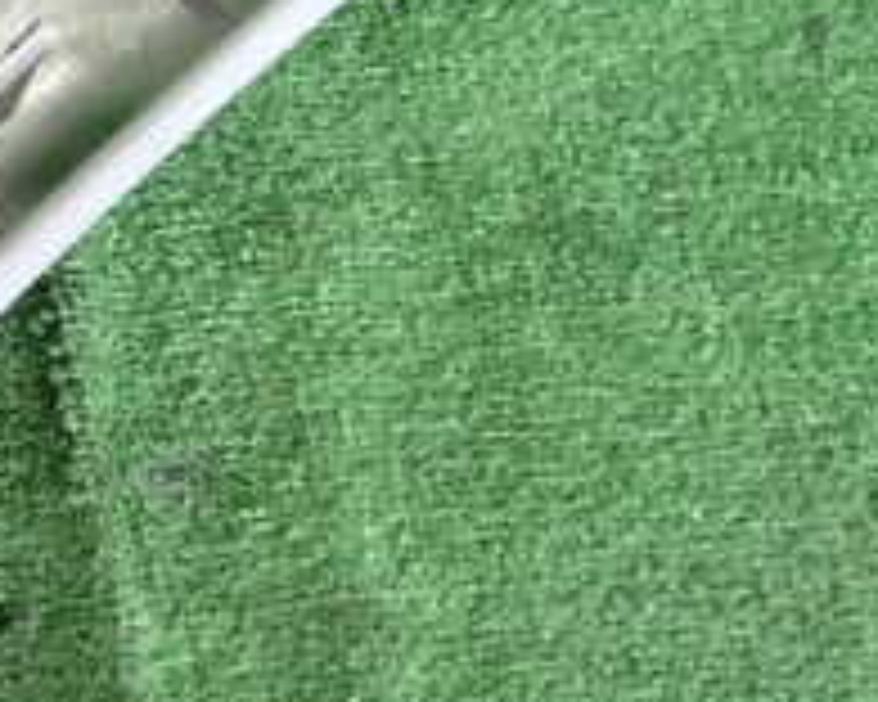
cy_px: 378
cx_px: -338
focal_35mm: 75
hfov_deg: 22.1
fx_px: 1949
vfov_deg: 20.4
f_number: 2
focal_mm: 4.5
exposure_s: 1/125
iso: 1000
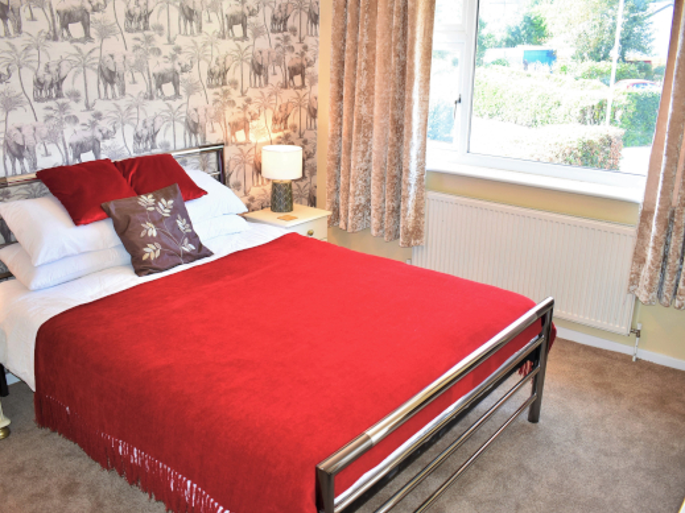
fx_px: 594
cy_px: 255
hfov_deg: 59.9
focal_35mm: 30
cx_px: 325
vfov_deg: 46.8
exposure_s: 1/60
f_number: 4
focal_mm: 18
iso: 400
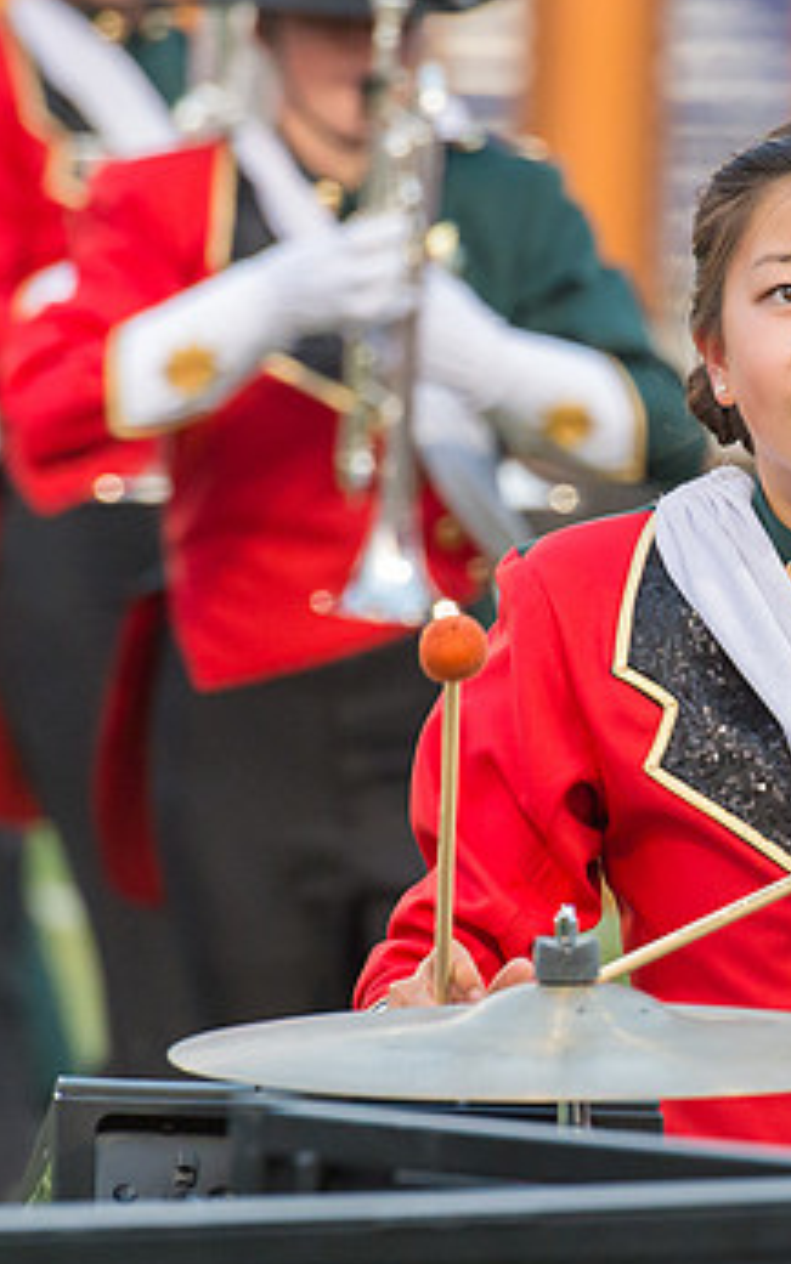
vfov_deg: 4.5
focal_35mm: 462
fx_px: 15929
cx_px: 886
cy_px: 717
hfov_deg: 2.8
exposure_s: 1/640
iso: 3200
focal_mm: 200
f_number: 5
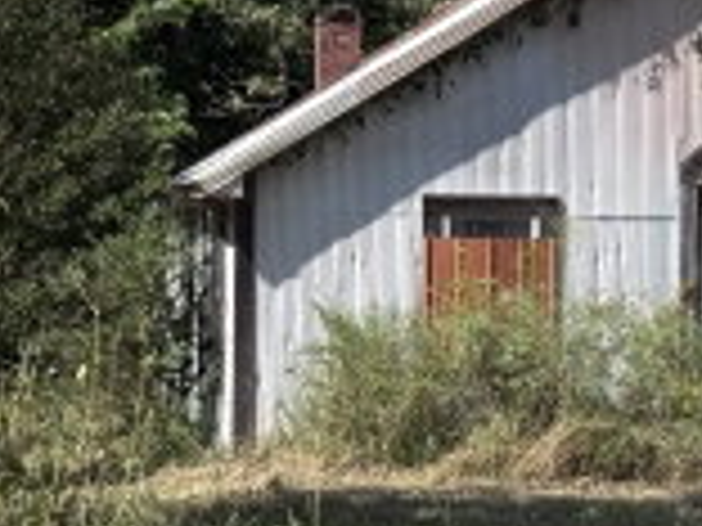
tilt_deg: +2.5
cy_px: 99
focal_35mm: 158
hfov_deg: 12.4
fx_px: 3204
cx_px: 711
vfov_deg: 9.4
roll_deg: -1.1
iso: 64
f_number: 1.78
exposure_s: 1/3610
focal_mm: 6.76
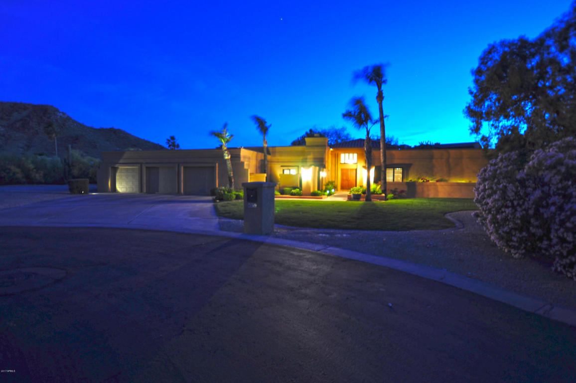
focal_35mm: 20
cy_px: 192
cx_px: 288
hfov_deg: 85.5
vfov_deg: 63.1
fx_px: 312
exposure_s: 3
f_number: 3.5
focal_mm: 13
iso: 100
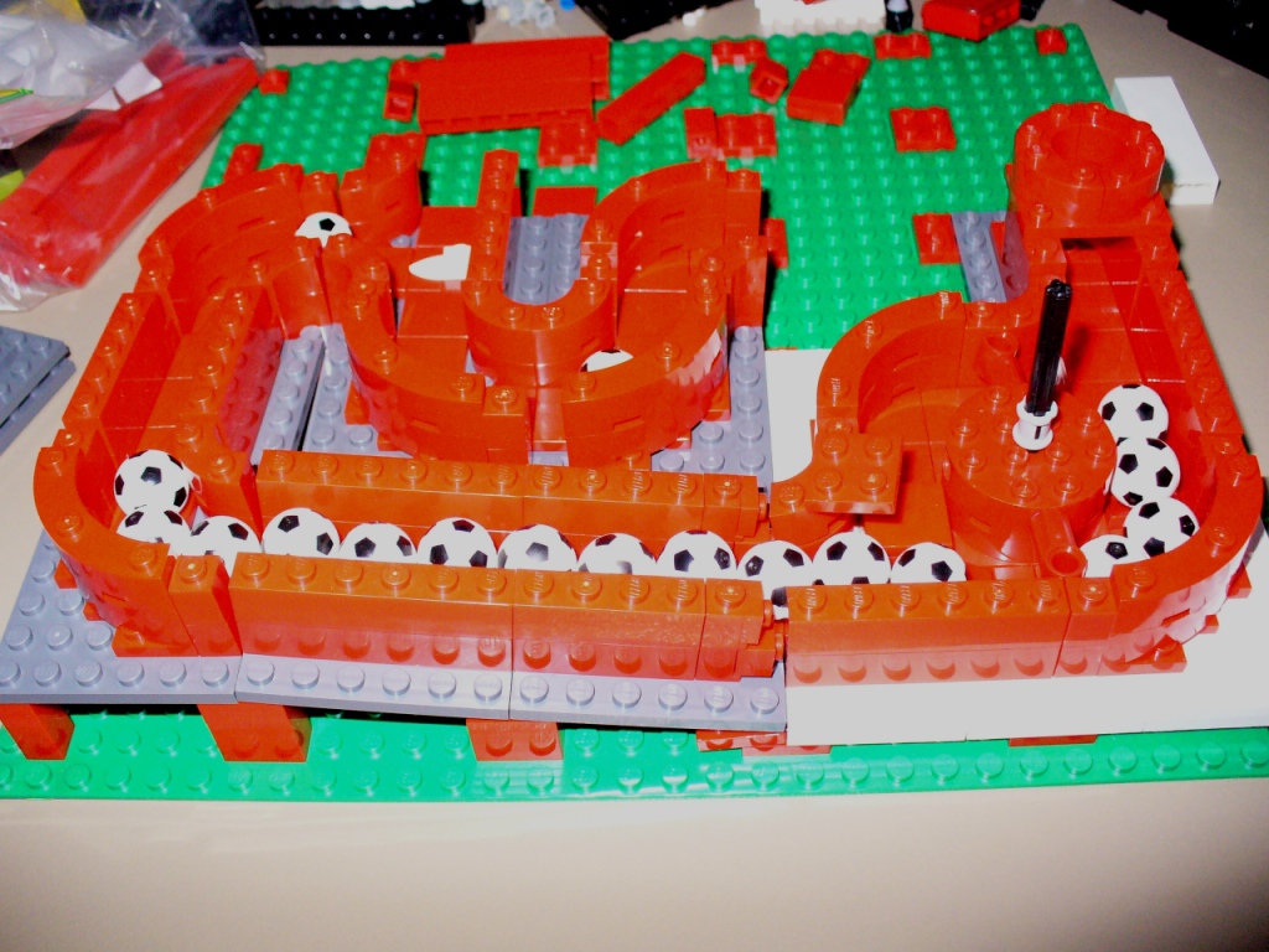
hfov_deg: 50.1
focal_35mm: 37
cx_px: 634
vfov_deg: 38.7
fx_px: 1356
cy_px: 476
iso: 400
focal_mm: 6.1
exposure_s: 1/60
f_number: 2.8
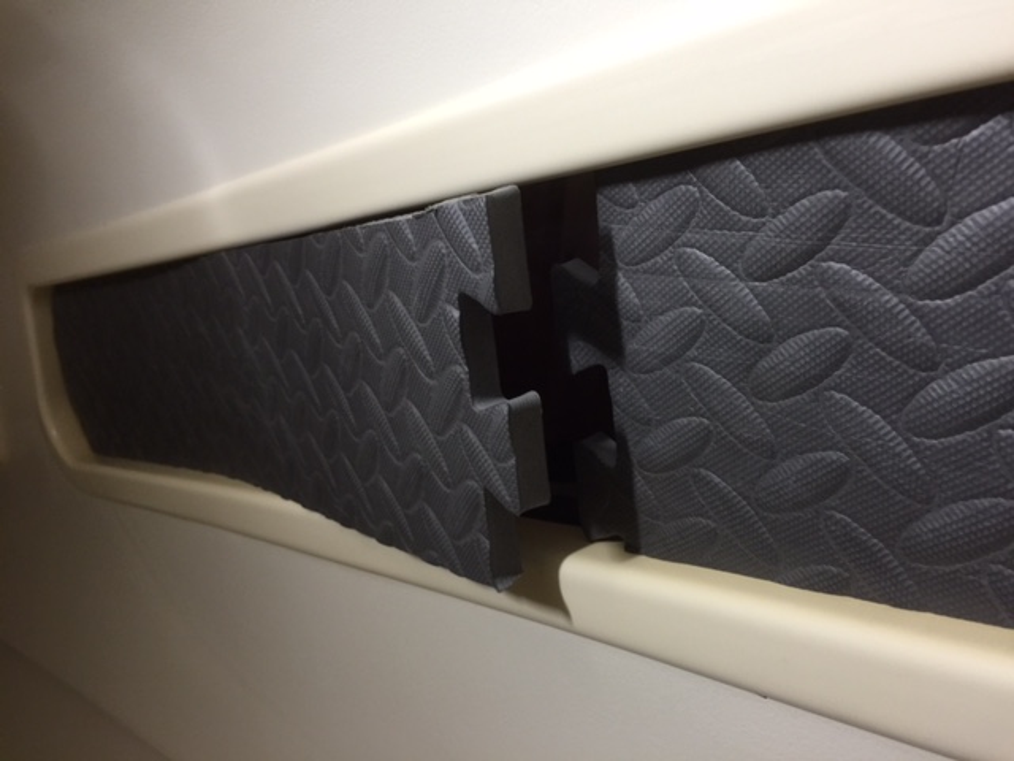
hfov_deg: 61.7
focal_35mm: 29
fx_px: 849
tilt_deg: +0.2
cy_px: 380
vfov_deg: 48.2
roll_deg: -5.6
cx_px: 507
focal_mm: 4.15
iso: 100
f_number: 2.2
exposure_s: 1/15
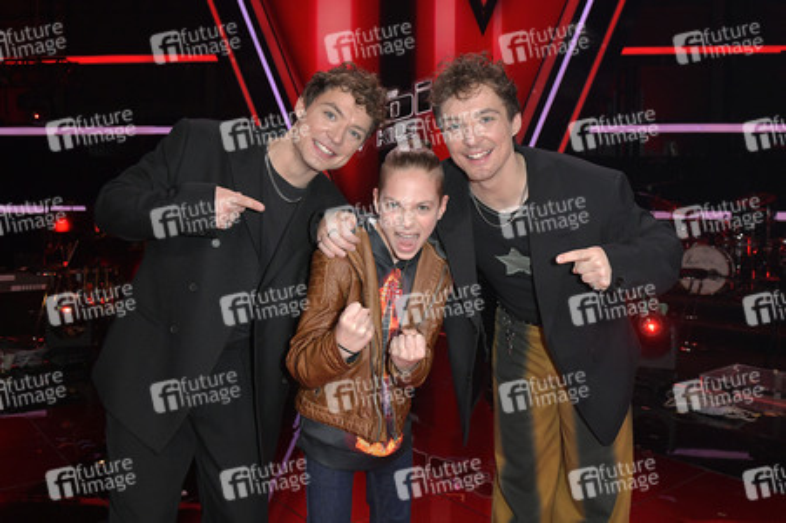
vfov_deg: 44.9
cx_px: 393
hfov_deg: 63.7
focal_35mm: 29
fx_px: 633
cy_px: 262
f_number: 7.1
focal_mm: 29
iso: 2500
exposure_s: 1/200
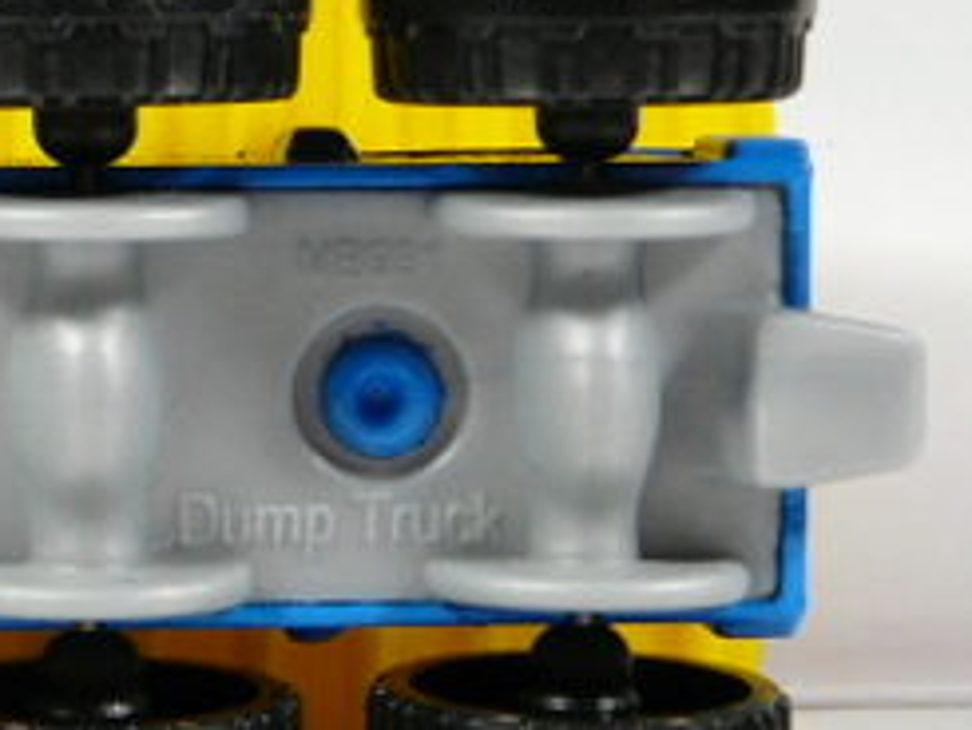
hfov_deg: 14.0
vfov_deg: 10.8
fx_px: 3849
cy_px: 333
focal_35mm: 137
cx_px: -131
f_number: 2.8
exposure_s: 1/50
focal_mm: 5.7
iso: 100
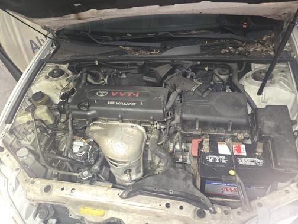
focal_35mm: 23
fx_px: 198
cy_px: 112
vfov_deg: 58.9
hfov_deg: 73.9
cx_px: 149
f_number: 1.7
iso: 500
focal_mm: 6.3
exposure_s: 1/12
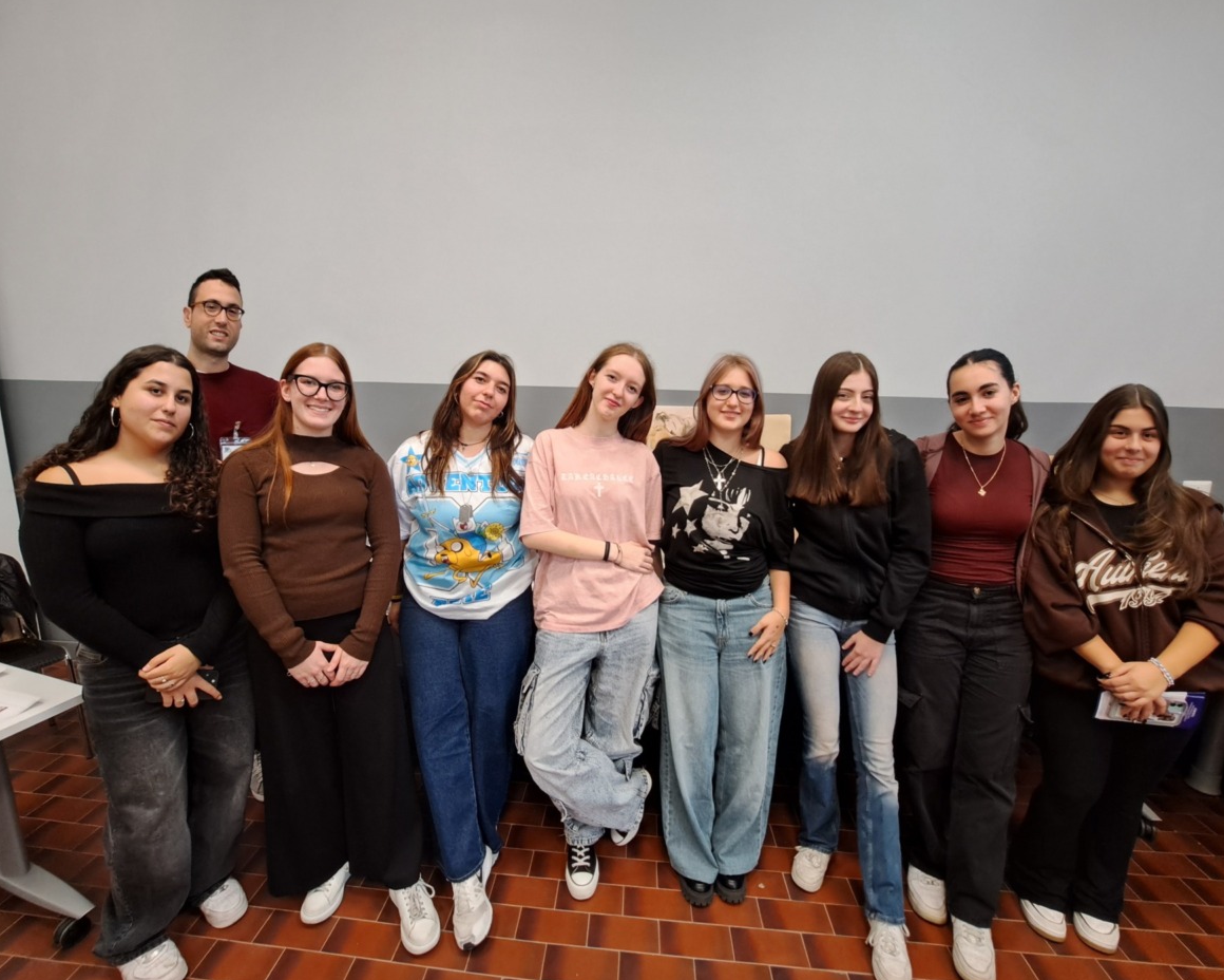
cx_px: 618
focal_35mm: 14
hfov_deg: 100.7
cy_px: 477
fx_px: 507
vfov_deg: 88.0
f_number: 2.2
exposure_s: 1/25
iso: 200
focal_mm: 1.74
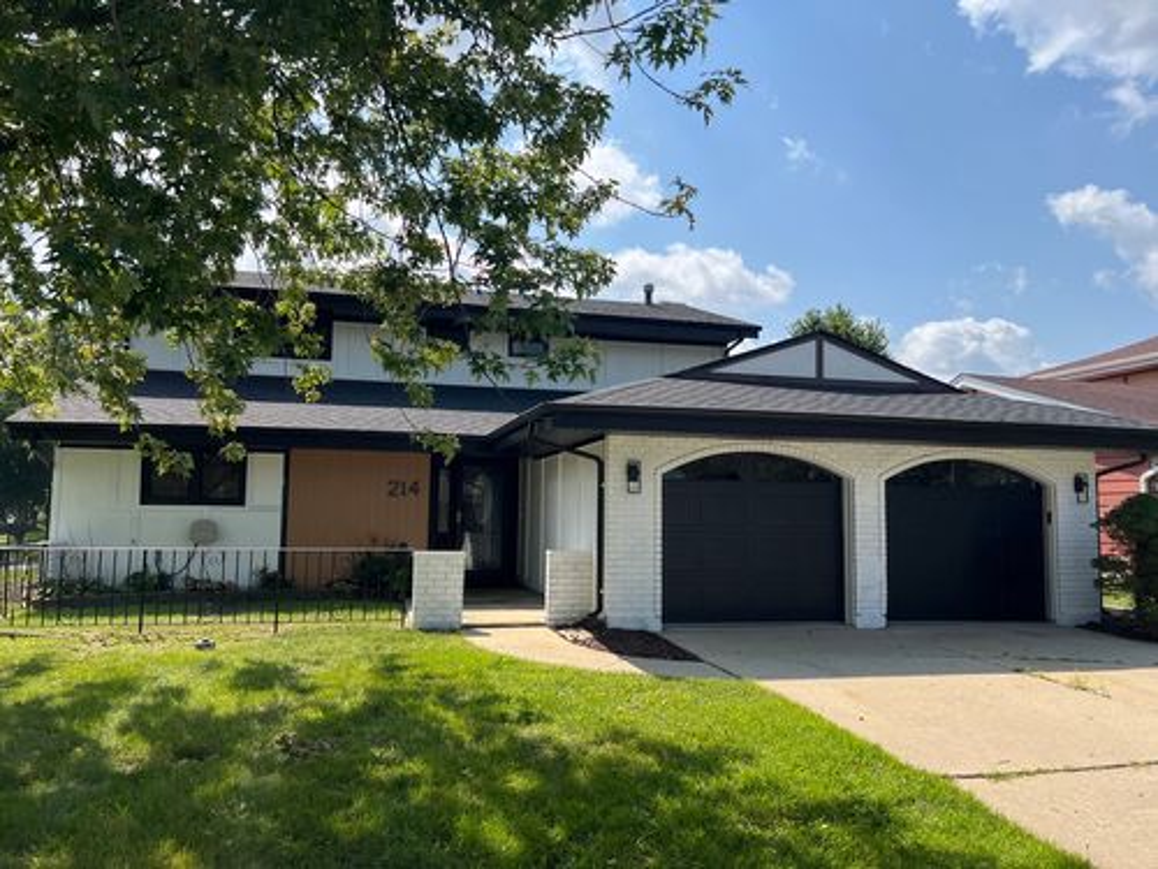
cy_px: 434
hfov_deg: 67.3
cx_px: 579
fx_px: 870
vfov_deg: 53.1
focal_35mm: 26
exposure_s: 1/4444
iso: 50
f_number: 1.5
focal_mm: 5.7
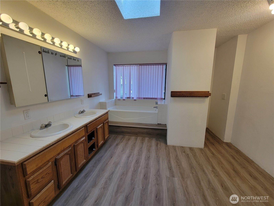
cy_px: 103
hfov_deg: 106.2
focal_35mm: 13
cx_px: 137
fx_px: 103
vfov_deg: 89.9
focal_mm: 2.2
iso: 80
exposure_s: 1/60
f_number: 2.2
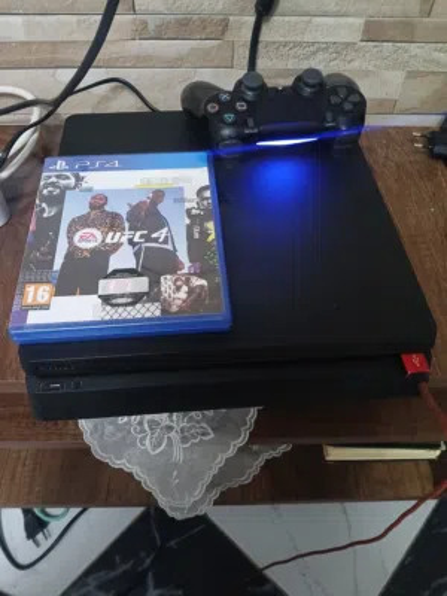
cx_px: 224
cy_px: 298
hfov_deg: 53.1
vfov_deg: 67.3
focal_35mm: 26
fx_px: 448
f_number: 1.8
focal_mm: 3.98
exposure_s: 1/16.7
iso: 800
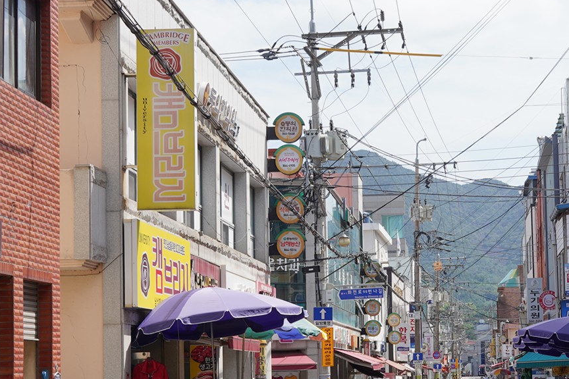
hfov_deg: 24.8
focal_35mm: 81
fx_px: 1280
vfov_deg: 16.8
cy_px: 224
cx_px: 408
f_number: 11
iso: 100
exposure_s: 1/100
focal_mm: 35
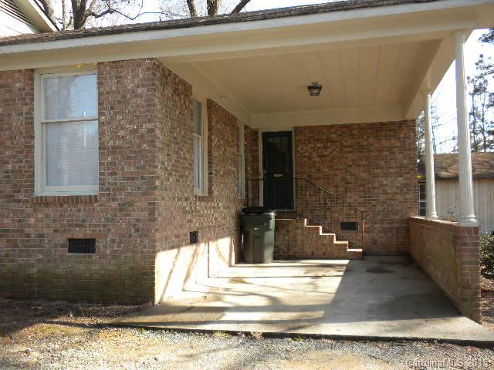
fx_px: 528
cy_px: 185
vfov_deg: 38.7
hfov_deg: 50.1
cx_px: 247
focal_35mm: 37
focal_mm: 6.6
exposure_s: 1/208
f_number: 3.5
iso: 90
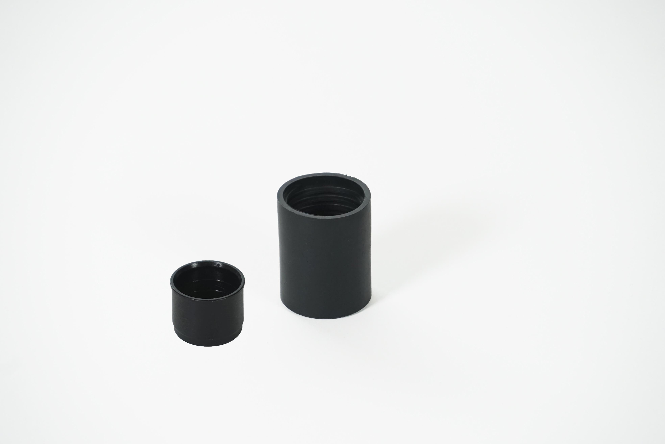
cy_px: 222
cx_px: 332
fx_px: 5209
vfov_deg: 4.9
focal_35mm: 282
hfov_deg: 7.3
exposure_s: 1/60
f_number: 6.3
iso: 640
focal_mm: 188
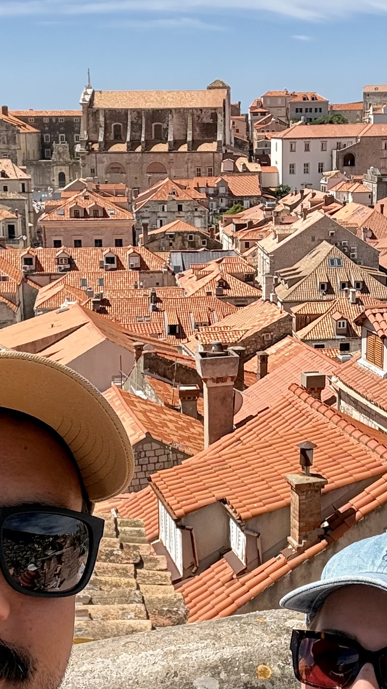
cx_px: 224
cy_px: 424
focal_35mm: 63
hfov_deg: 19.1
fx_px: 1150
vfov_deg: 33.2
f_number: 1.9
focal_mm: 2.69
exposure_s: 1/1199
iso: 32
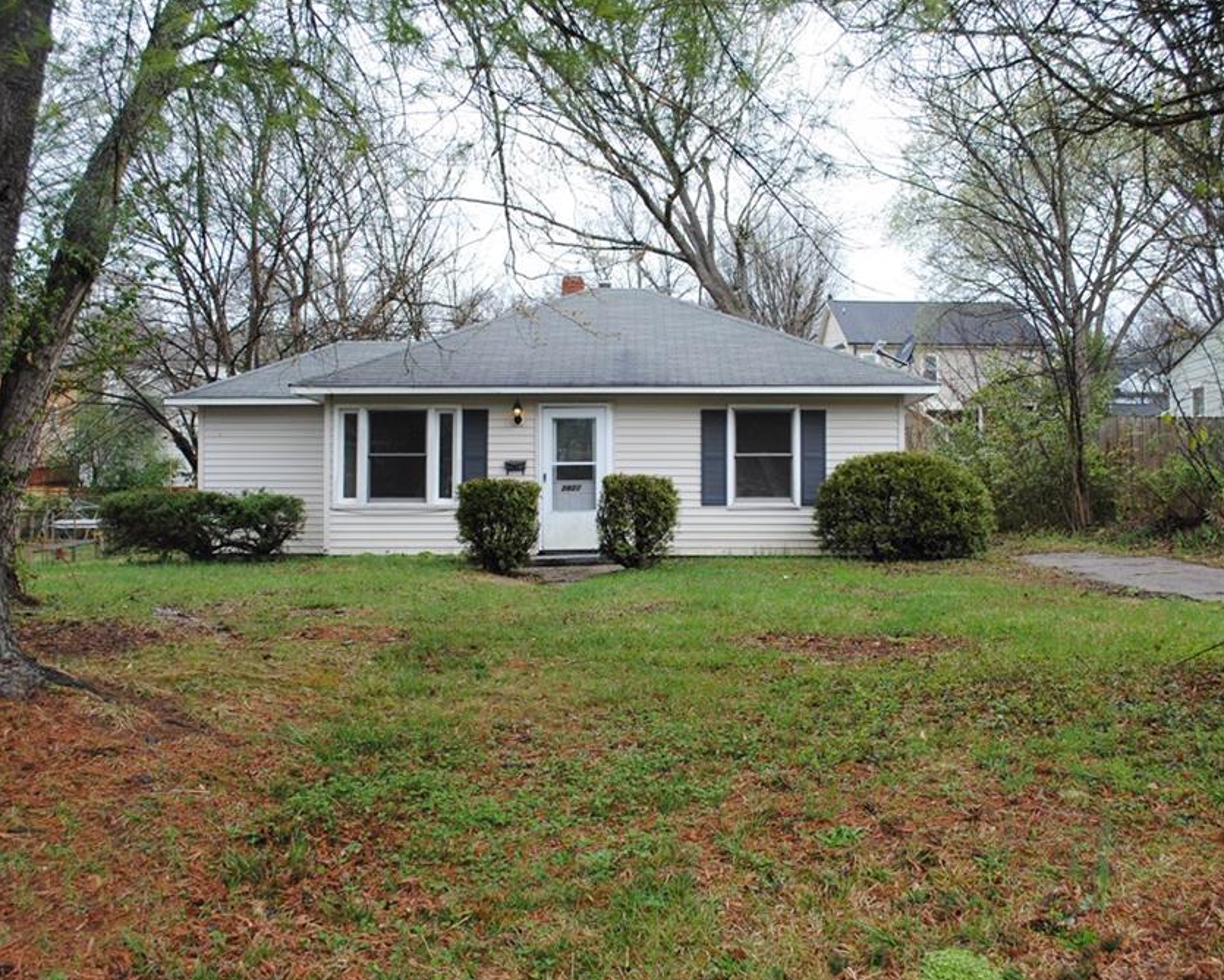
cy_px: 494
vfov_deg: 39.2
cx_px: 644
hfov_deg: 47.9
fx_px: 1377
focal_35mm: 38
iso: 180
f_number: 5.6
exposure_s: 1/125
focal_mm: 22
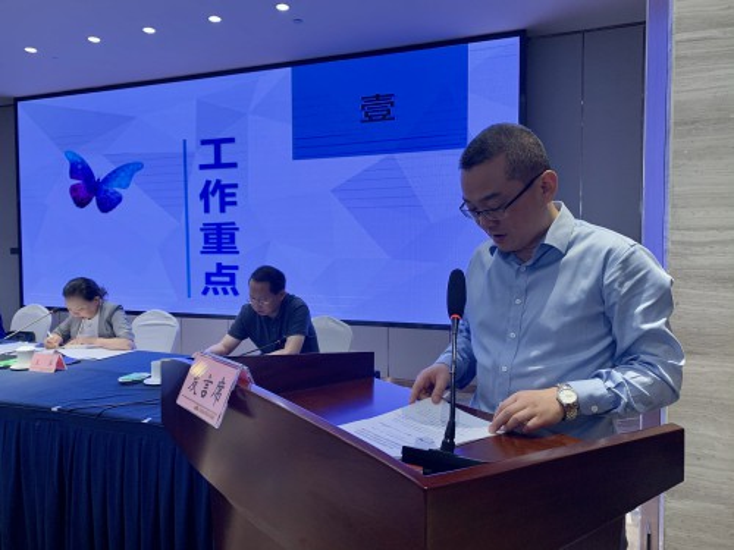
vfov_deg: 53.1
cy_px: 275
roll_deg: +0.6
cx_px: 367
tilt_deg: -2.7
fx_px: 551
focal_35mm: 26
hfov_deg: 67.3
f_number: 1.8
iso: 64
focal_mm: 4.25
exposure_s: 1/120
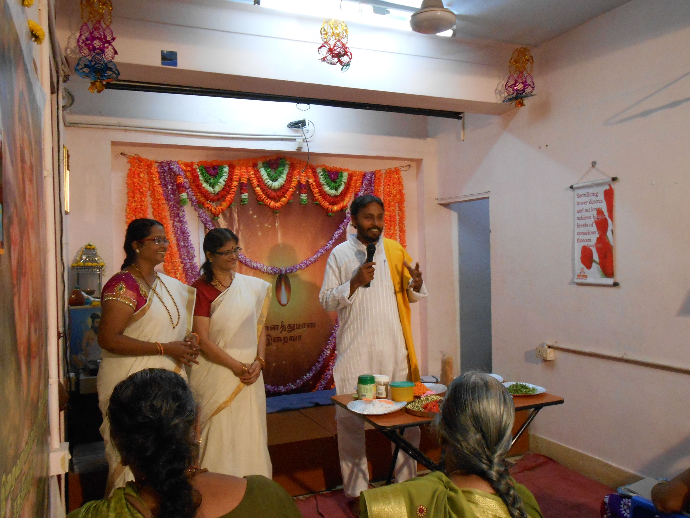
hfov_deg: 60.0
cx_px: 345
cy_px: 259
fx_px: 598
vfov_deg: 46.8
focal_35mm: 30
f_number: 3.8
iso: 400
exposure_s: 1/30
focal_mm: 5.3
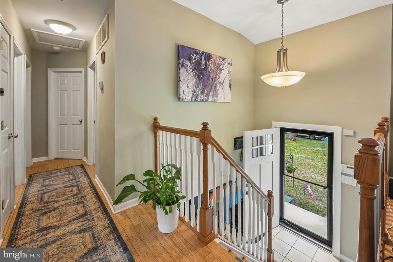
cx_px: 196
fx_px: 153
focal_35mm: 14
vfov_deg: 81.2
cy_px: 131
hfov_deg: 104.2
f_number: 11
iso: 400
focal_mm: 14
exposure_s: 1/8
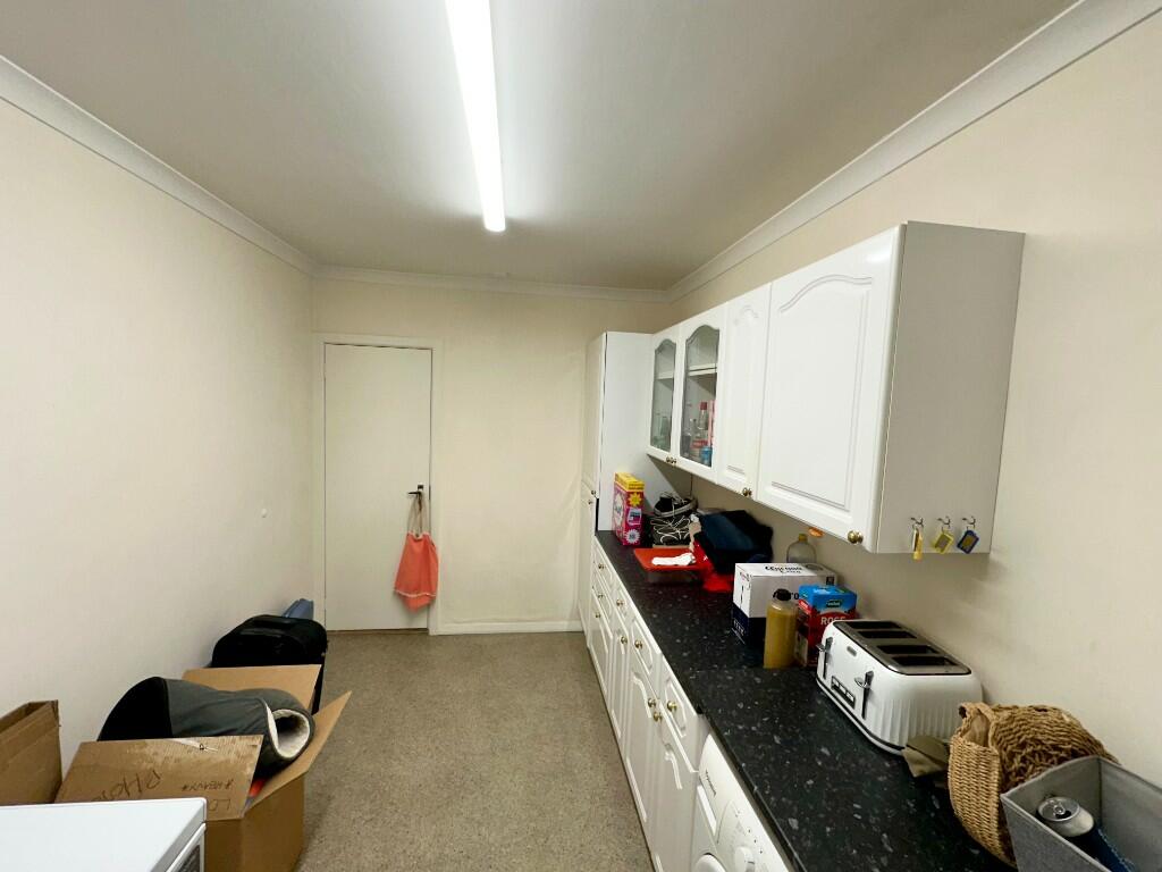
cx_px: 581
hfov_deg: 102.1
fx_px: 470
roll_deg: -2.9
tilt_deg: -4.4
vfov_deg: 85.7
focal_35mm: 14
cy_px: 436
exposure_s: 1/100
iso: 80
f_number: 2.2
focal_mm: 2.22
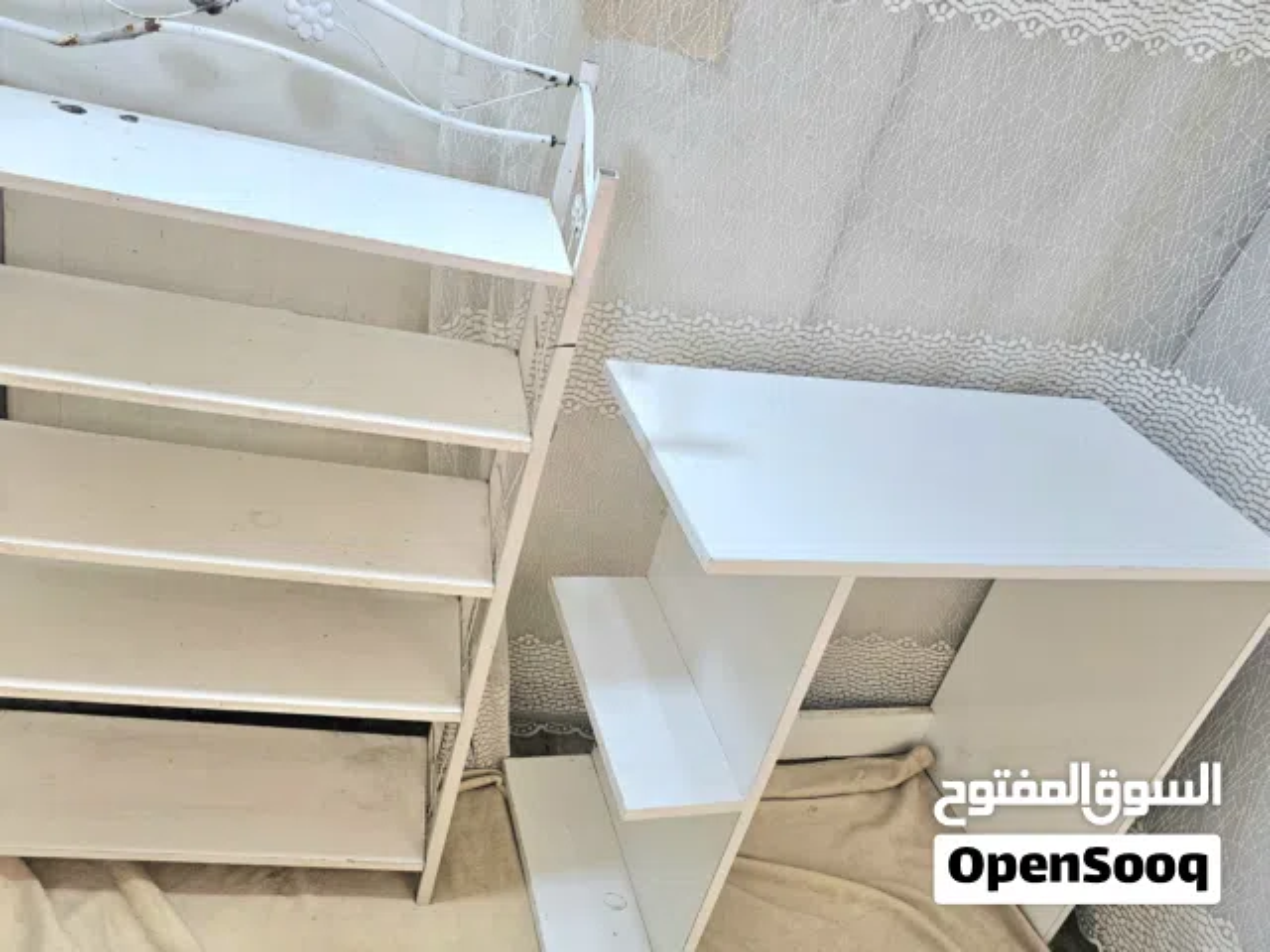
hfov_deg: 73.9
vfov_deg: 58.9
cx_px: 635
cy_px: 476
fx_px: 844
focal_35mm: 23
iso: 200
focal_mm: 6.3
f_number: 1.7
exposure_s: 1/51
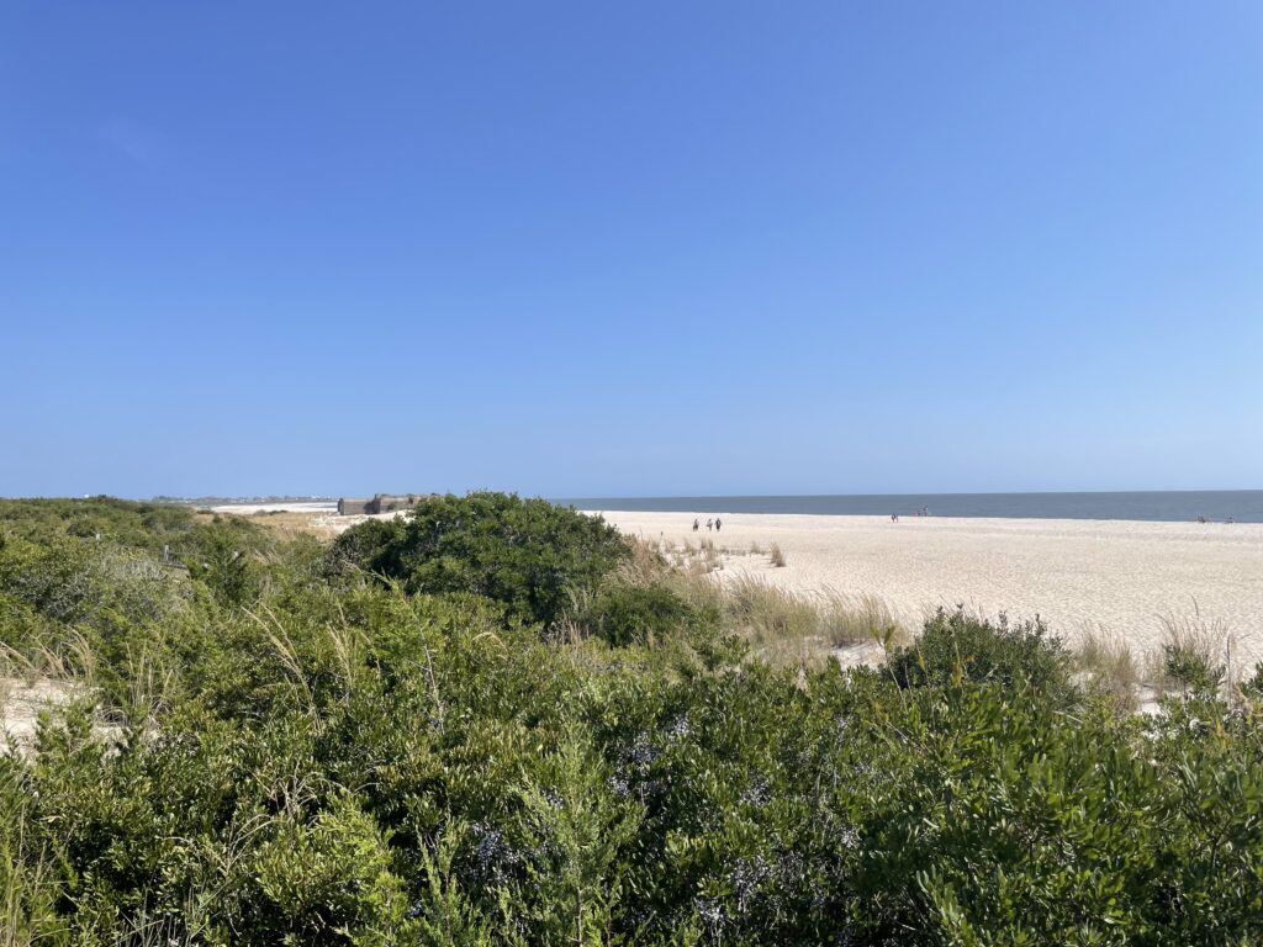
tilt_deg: +1.5
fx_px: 949
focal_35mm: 26
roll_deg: +0.8
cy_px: 474
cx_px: 632
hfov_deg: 67.3
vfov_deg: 53.1
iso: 32
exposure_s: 1/4831
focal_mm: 4.2
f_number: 1.6
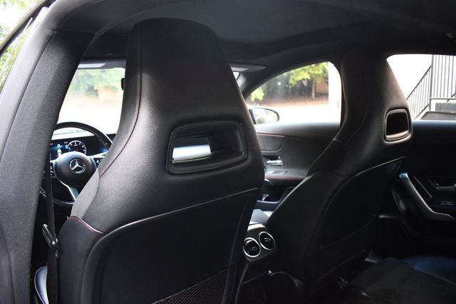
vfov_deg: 47.9
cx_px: 228
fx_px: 342
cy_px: 152
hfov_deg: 67.4
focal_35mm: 27
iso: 2500
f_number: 3.5
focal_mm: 18
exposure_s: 1/125
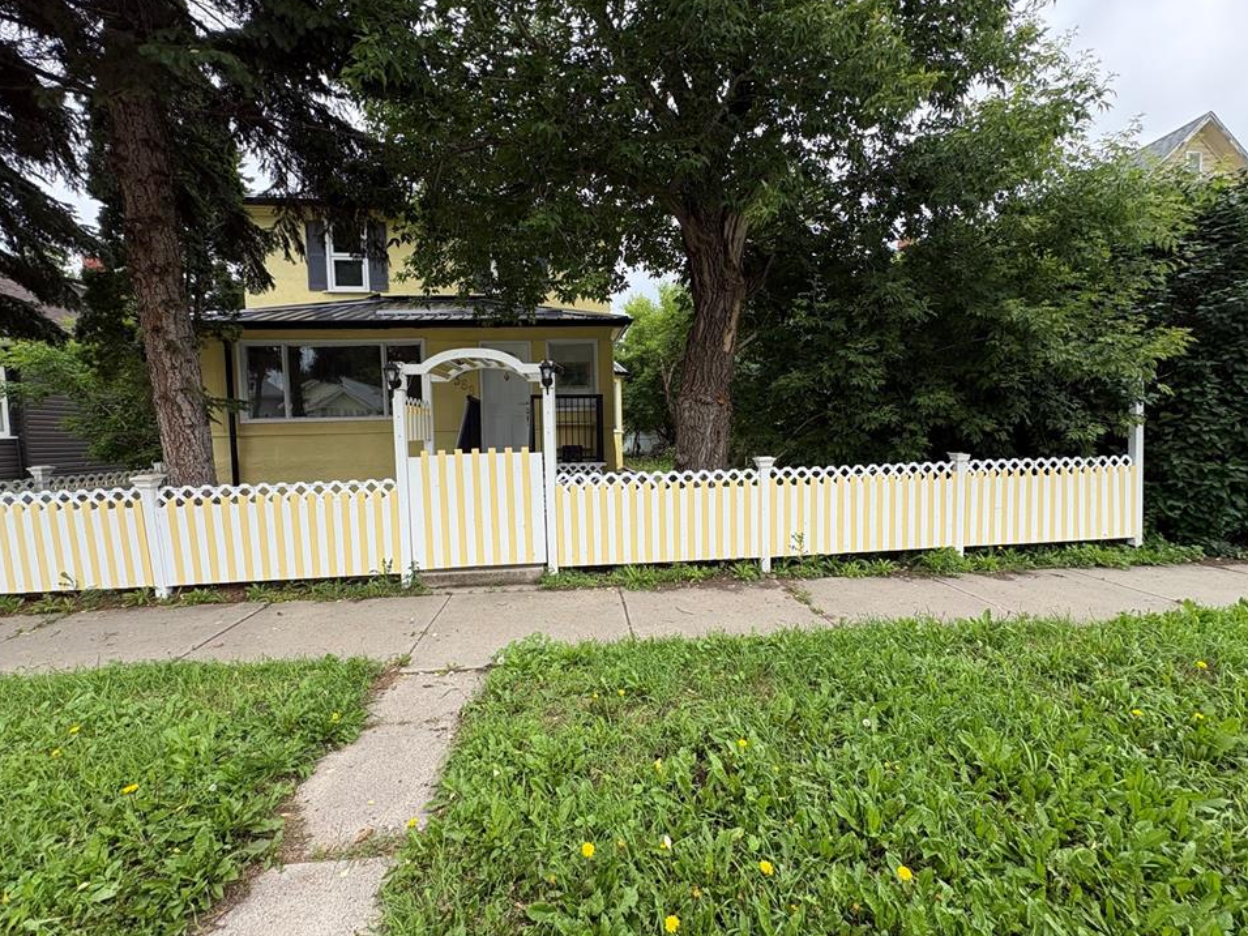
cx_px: 619
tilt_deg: -2.8
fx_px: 541
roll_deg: +1.8
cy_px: 466
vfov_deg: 81.7
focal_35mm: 15
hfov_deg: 98.2
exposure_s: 1/944
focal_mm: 2.22
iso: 40
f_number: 2.2
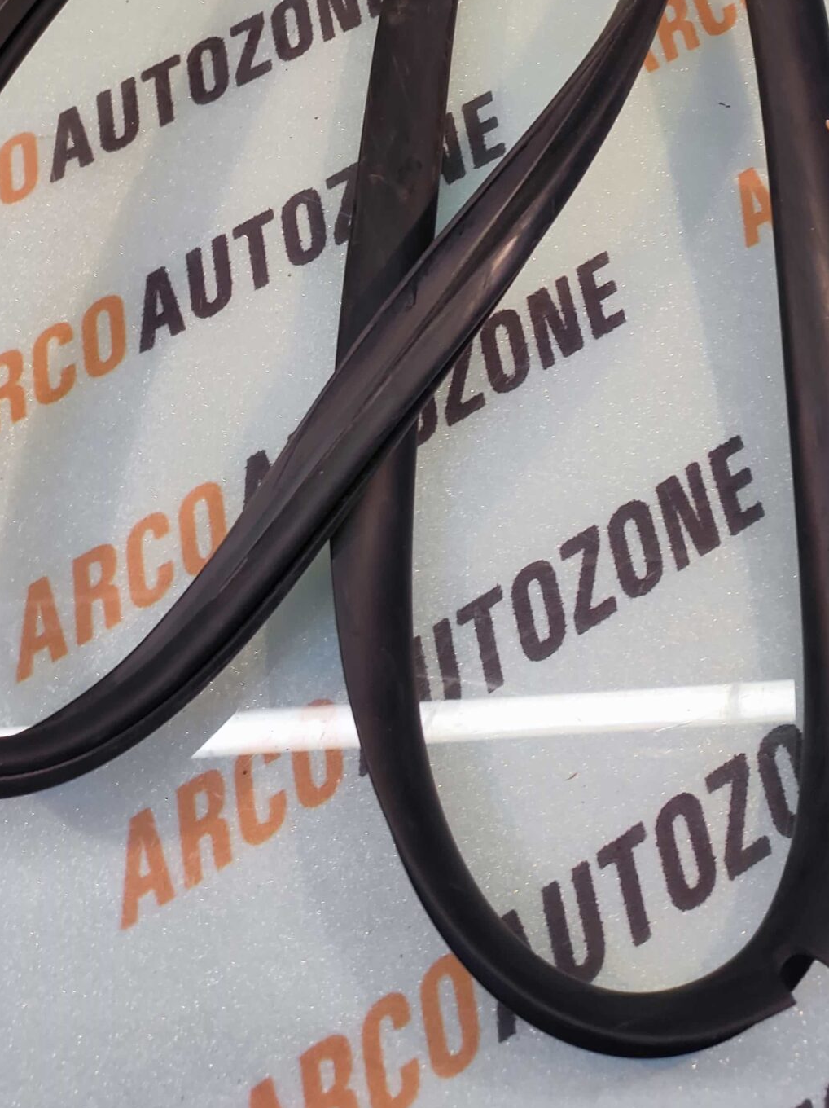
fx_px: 1023
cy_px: 95
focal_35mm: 32
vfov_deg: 50.0
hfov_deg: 44.1
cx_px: 384
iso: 113
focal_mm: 4.74
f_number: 1.79
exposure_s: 1/33
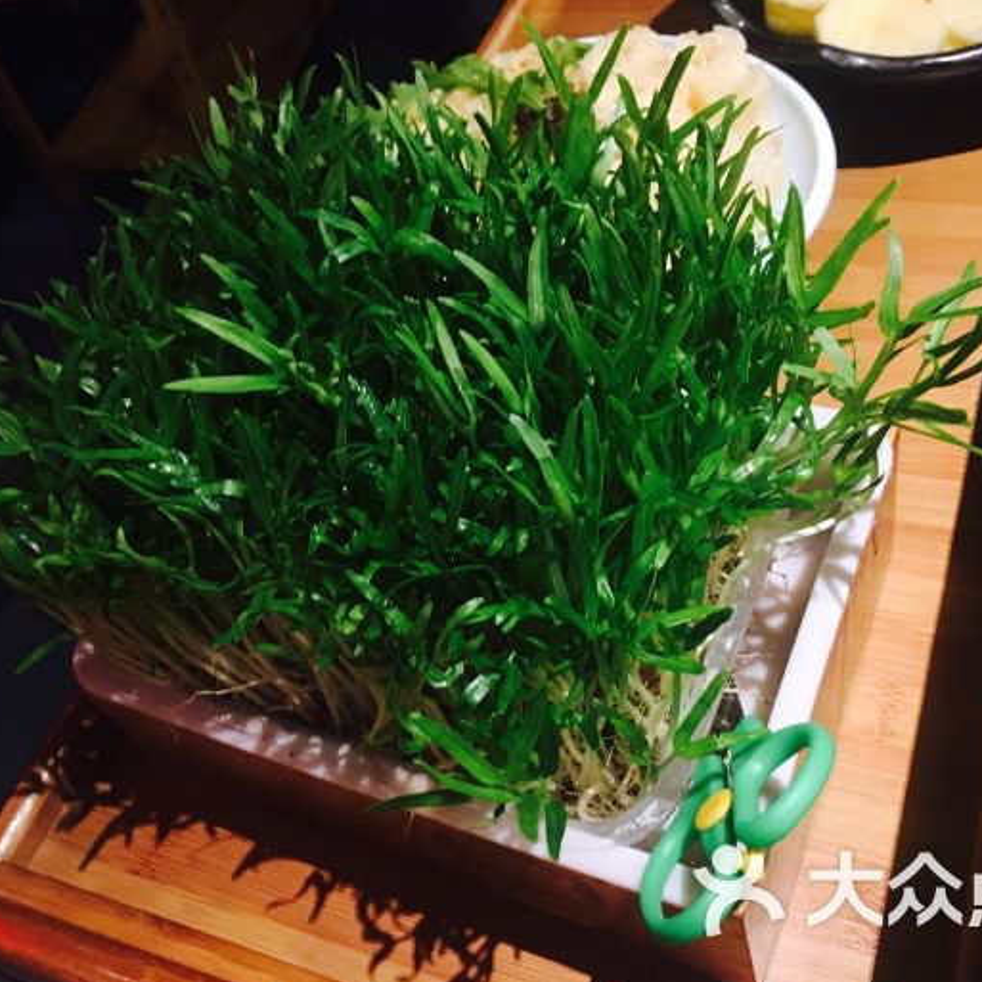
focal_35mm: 35
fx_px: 1123
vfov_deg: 47.2
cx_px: 503
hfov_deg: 47.2
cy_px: 487
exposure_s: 1/17
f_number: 2.2
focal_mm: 4.15
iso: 400
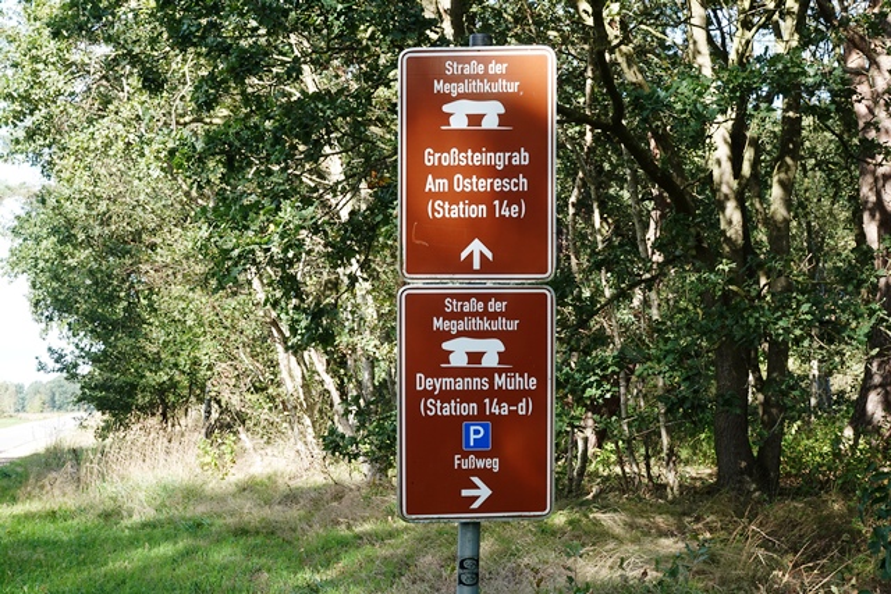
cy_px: 297
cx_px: 446
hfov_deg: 38.2
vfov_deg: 26.0
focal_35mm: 52
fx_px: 1287
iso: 160
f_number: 8
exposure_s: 1/60
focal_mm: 18.92
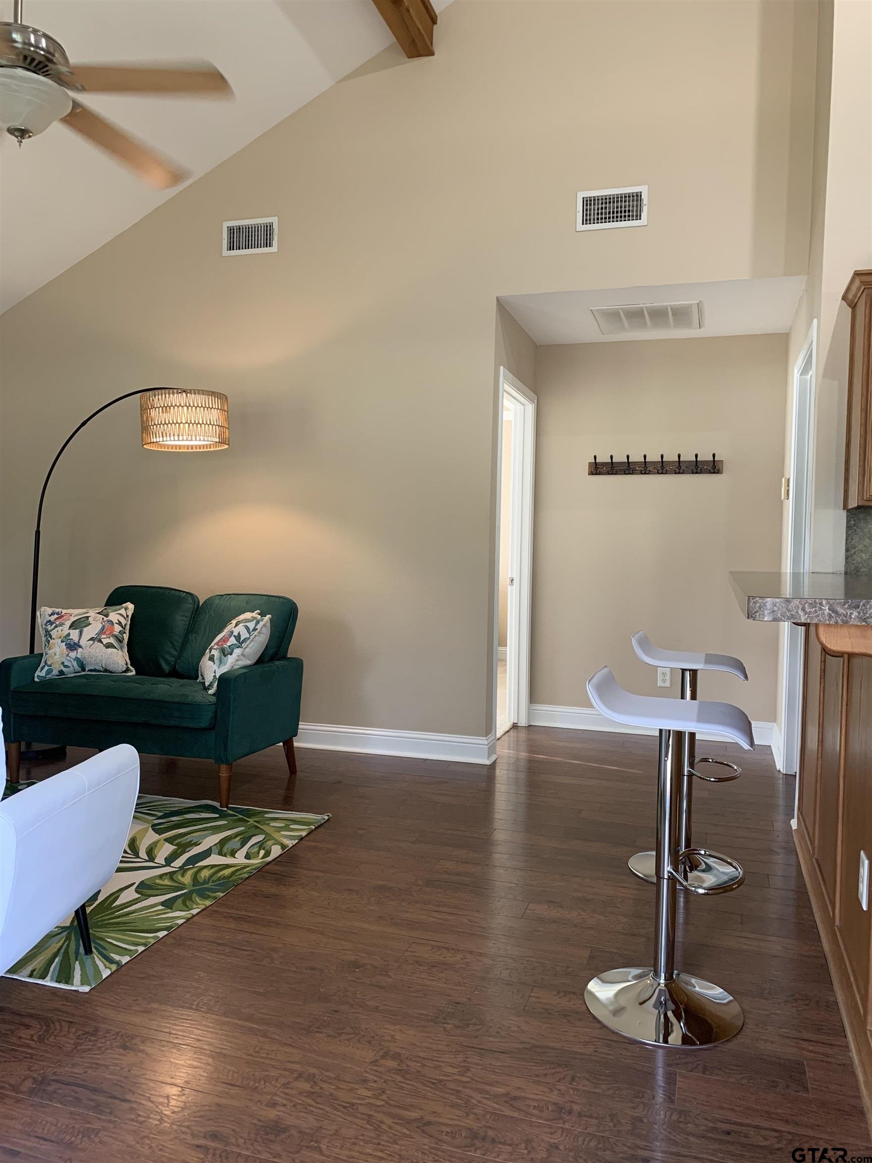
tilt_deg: -1.6
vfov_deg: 67.3
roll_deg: -0.7
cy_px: 582
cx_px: 436
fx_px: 873
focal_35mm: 26
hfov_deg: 53.1
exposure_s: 1/60
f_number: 1.8
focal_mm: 4.25
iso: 125
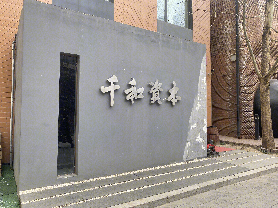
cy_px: 104
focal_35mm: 26
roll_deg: -1.0
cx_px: 139
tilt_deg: +3.3
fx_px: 209
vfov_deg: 53.1
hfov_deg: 67.3
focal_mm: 4.25
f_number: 1.8
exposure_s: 1/202
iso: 32
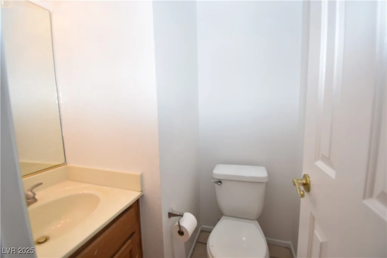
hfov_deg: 100.4
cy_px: 129
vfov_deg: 77.3
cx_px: 194
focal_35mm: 15
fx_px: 161
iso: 160
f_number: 4.5
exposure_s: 1/15
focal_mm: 10
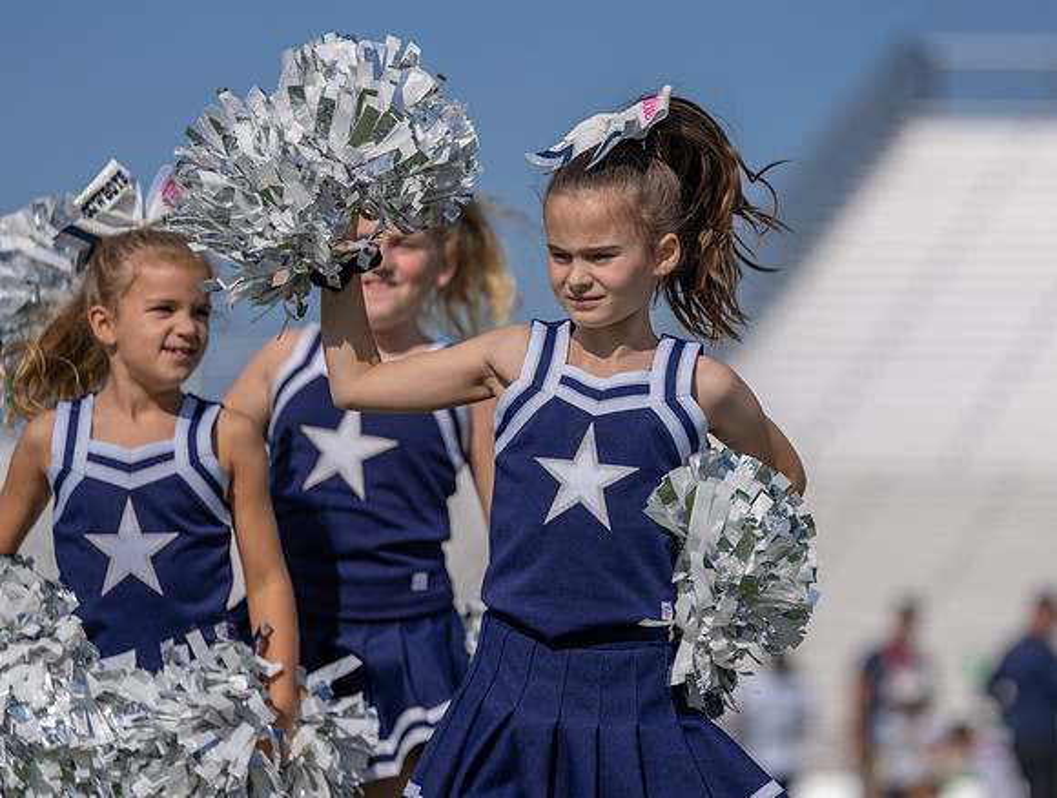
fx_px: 5912
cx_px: 657
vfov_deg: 7.7
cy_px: 360
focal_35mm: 193
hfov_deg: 10.2
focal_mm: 162
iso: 100
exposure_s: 1/4000
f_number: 2.8
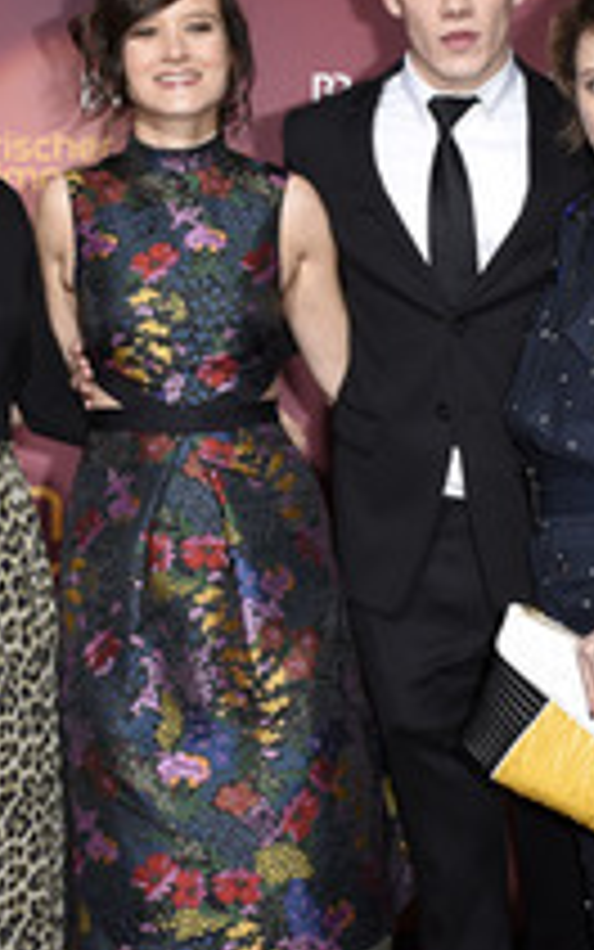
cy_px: 473
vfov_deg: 27.5
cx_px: 434
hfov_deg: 17.3
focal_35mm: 75
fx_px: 1944
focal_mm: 23
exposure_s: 1/160
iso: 320
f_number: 6.3
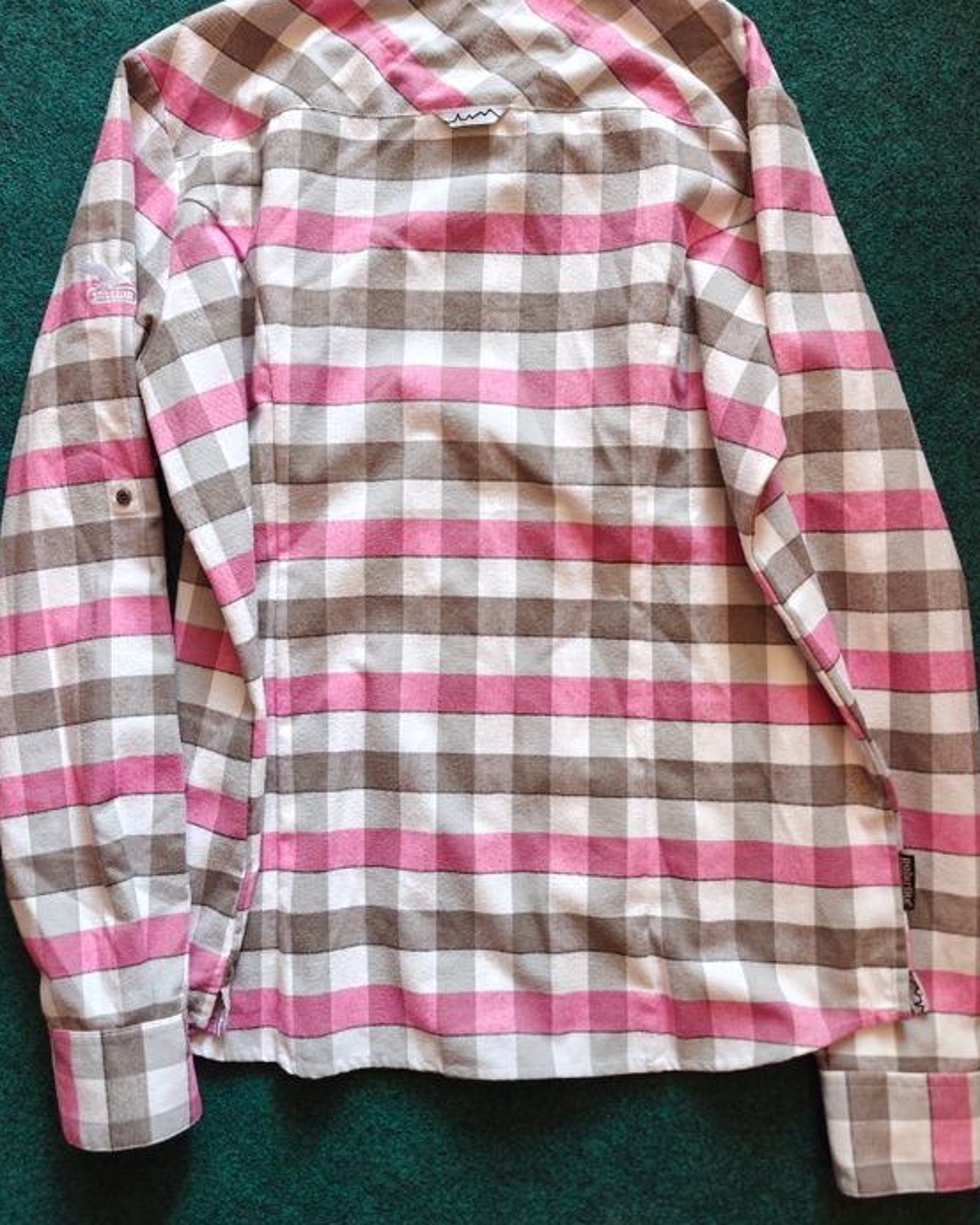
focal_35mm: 26
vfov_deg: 65.9
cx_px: 496
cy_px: 562
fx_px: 942
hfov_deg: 54.9
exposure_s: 1/100
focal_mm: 6.06
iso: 125
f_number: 1.6
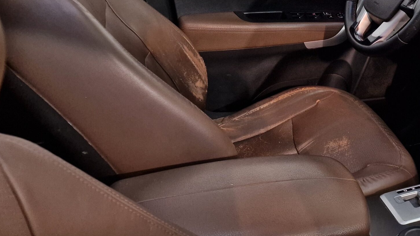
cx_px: 347
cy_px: -29
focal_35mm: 44
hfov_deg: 43.8
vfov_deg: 25.0
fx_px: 490
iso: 250
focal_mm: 6.4
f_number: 1.8
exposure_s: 1/100
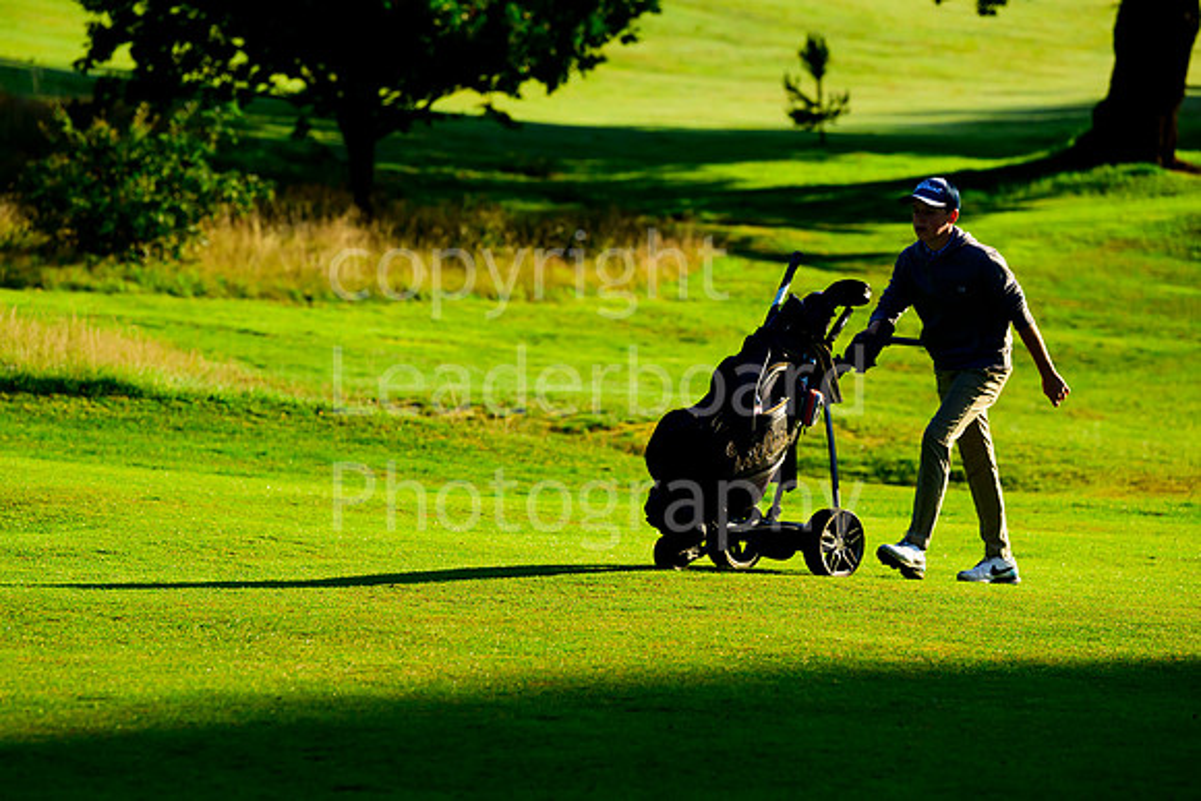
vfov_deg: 8.1
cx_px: 600
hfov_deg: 12.1
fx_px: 5672
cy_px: 400
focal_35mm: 170
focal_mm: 170
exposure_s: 1/5000
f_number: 5
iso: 800
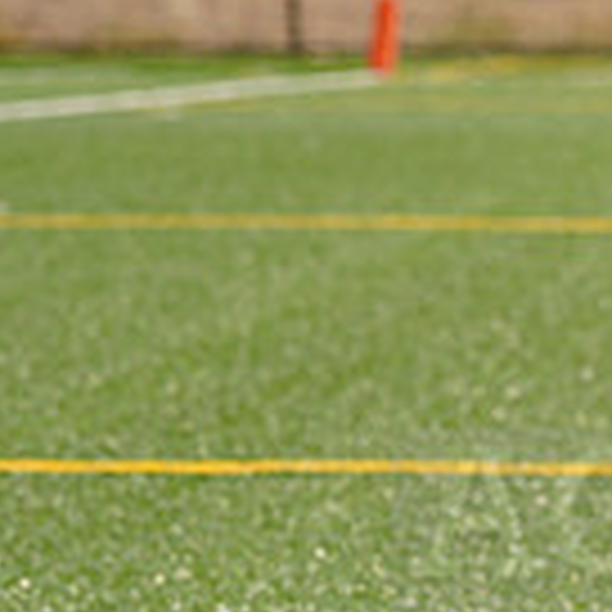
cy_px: 486
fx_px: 10581
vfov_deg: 3.3
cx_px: 1148
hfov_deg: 3.3
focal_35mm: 529
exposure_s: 1/250
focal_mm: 146
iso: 100
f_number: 10
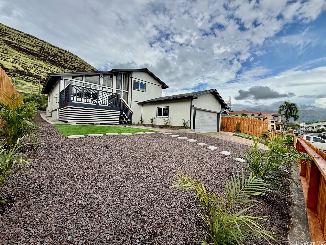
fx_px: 132
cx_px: 163
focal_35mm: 14
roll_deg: -1.8
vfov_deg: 85.7
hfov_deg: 102.1
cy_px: 122
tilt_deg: +0.0
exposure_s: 1/1431
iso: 50
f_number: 2.2
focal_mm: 2.22
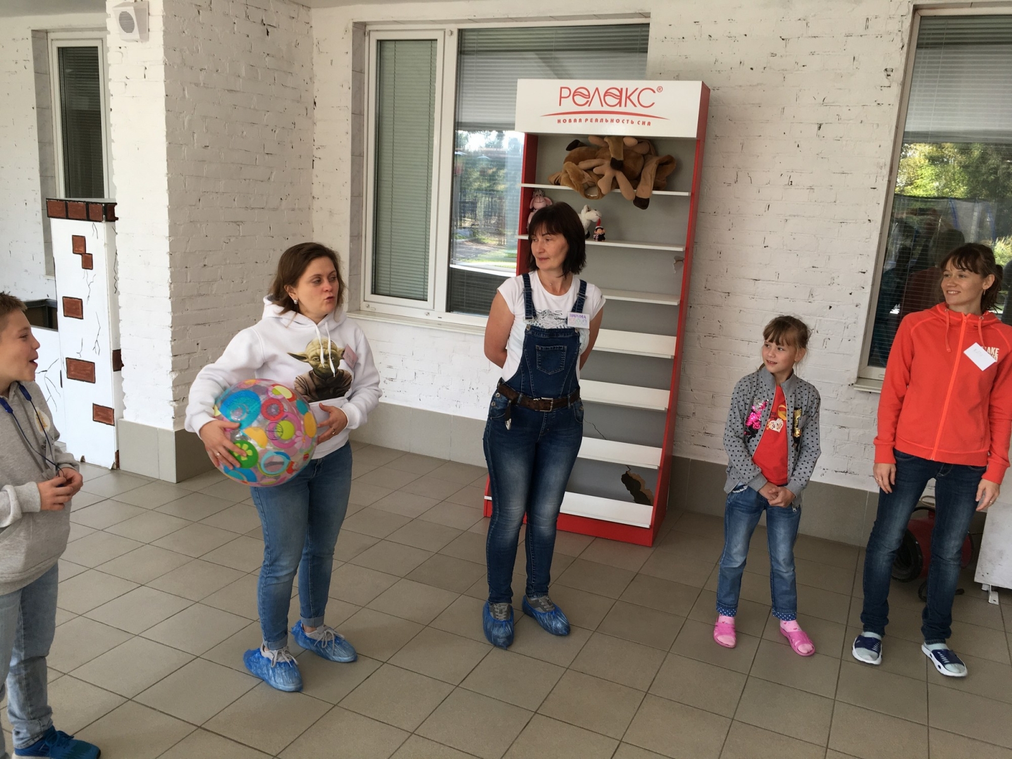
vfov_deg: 48.2
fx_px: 848
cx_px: 506
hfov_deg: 61.7
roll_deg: -1.9
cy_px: 380
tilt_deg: -9.8
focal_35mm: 29
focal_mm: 4.15
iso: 25
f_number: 2.2
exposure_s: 1/50
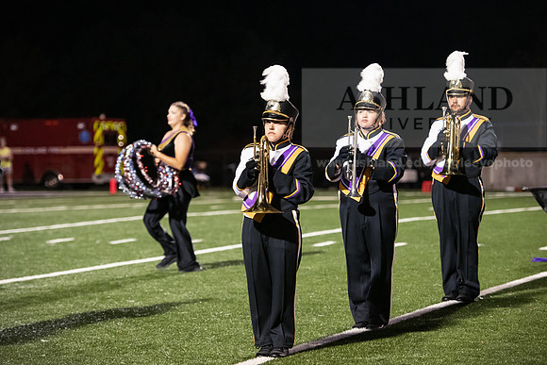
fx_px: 1854
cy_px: 182
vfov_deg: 11.2
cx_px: 274
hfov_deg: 16.8
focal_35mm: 122
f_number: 3.2
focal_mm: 122
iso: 5000
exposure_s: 1/500
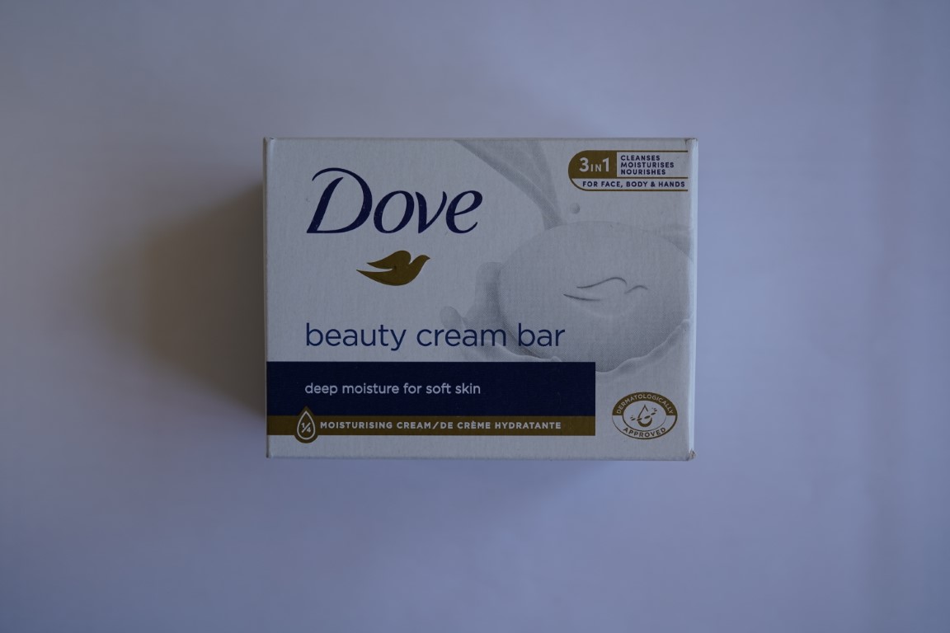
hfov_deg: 54.4
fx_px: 924
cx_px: 475
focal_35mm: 35
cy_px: 316
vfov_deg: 37.9
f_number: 3.5
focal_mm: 35
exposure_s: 1/250
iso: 320
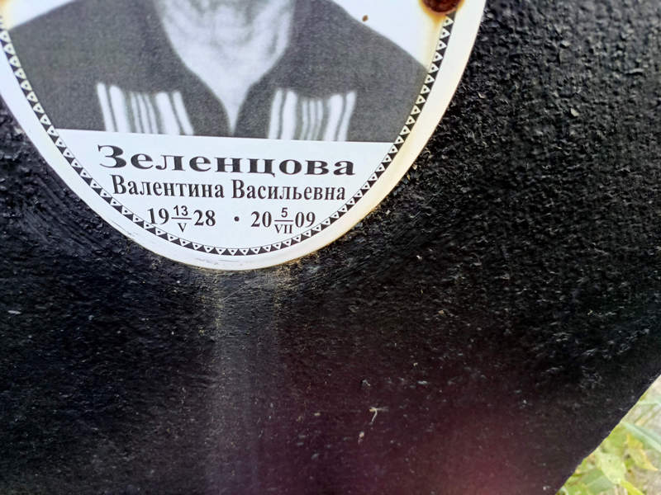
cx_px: 330
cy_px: 248
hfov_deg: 69.4
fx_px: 477
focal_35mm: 25
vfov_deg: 54.9
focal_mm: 4.76
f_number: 1.69
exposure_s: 1/60
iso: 162
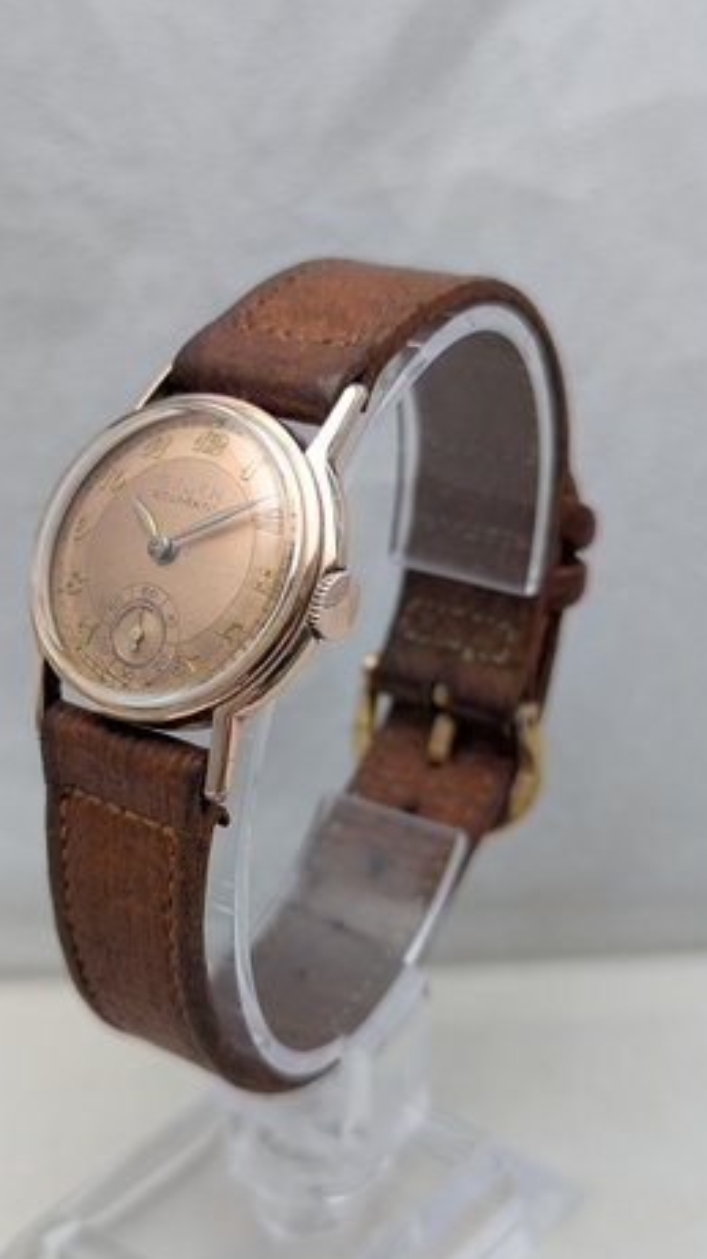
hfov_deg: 22.6
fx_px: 1768
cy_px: 635
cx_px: 298
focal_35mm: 53
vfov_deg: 39.2
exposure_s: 1/40
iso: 52
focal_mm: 6.81
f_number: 1.85
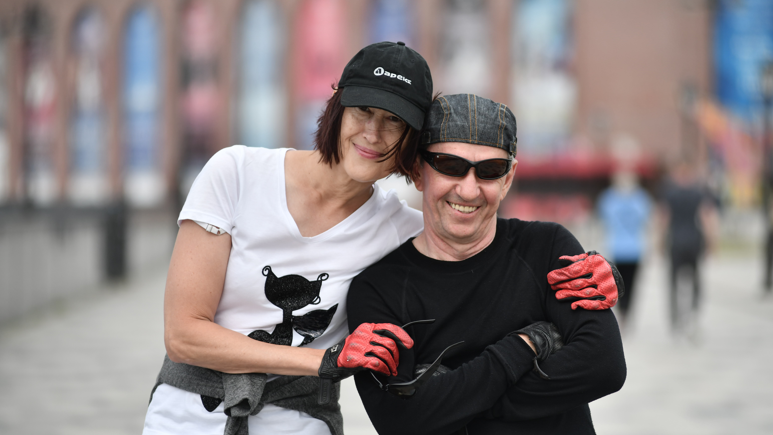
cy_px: 239
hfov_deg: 13.2
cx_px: 388
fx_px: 3341
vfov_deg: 7.4
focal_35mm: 163
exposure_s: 1/5000
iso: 200
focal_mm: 155
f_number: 2.8
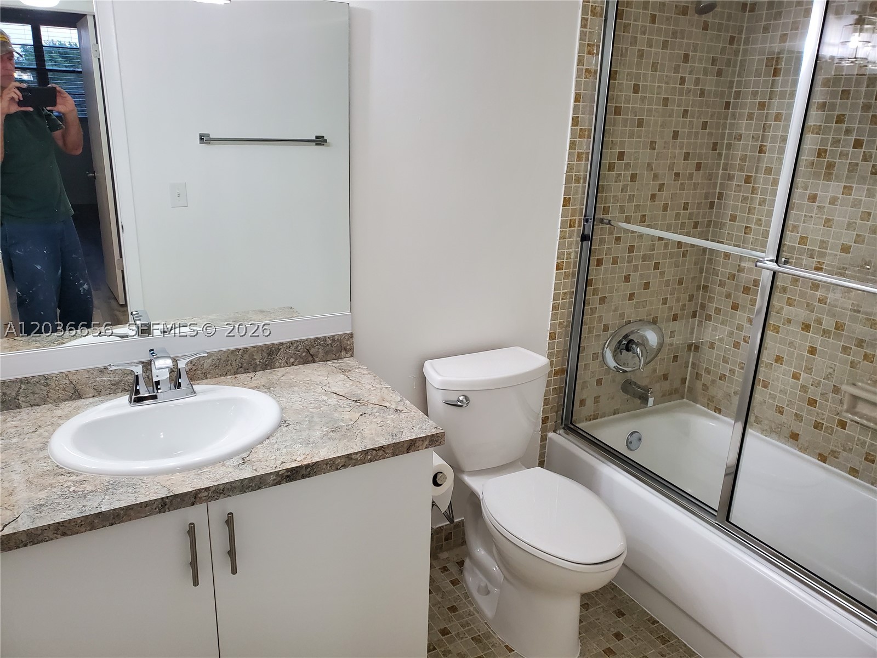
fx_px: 659
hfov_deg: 67.3
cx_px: 438
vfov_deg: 53.1
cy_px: 329
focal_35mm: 26
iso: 250
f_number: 2.4
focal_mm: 4.3
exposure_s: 1/120
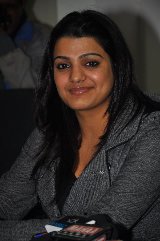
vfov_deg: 13.1
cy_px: 120
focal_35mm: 158
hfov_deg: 8.7
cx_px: 80
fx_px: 1053
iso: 320
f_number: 5.6
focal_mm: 105
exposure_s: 1/100
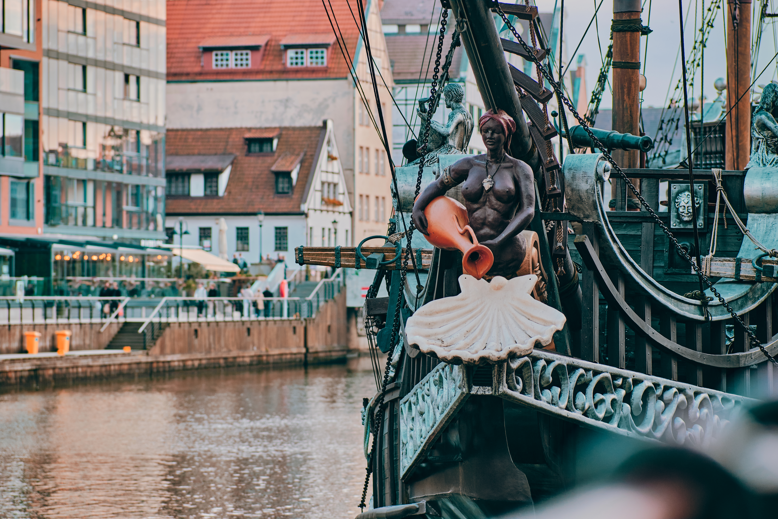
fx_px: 2766
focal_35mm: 128
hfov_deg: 16.0
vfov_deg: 10.7
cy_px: 260
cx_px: 389
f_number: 2.2
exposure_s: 1/400
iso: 320
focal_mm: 85
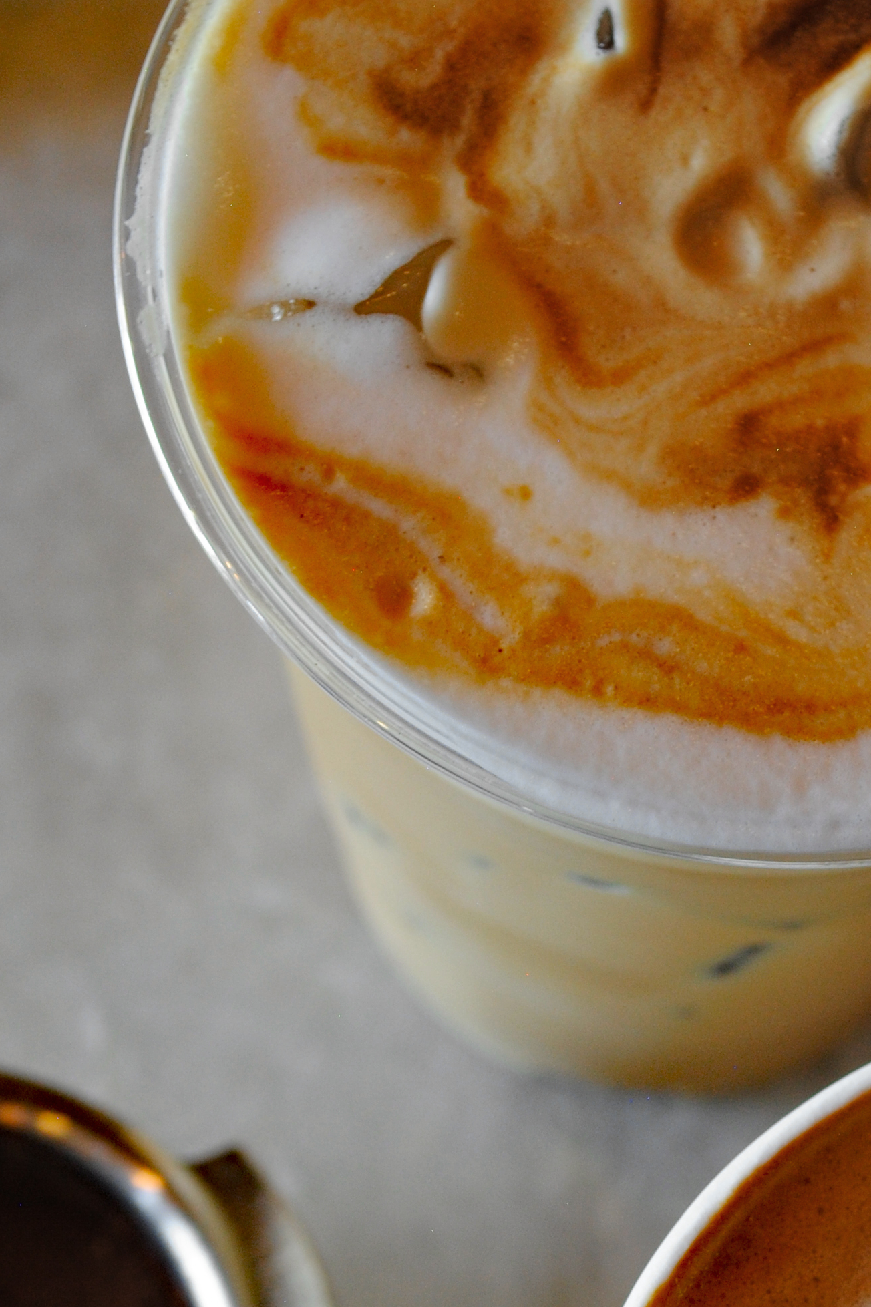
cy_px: 1083
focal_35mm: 107
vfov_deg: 18.9
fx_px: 3884
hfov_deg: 12.8
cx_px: 591
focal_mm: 36
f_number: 5.6
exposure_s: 1/13
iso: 280
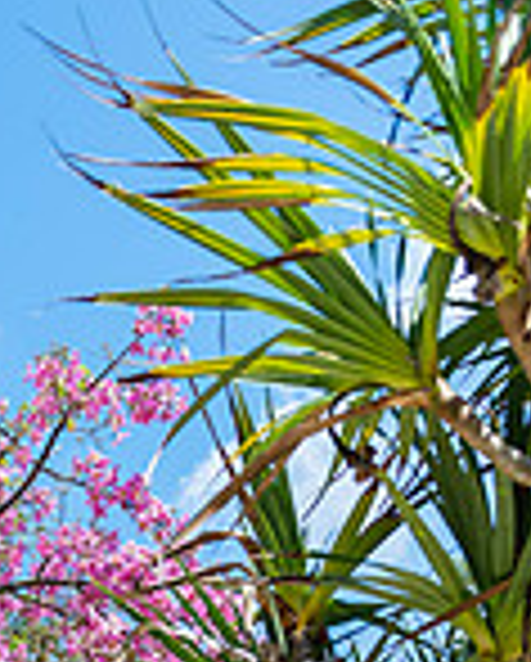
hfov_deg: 16.5
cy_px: 973
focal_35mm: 92
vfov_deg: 18.6
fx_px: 1804
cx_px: 32
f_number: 3.2
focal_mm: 32
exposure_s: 1/1000
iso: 100
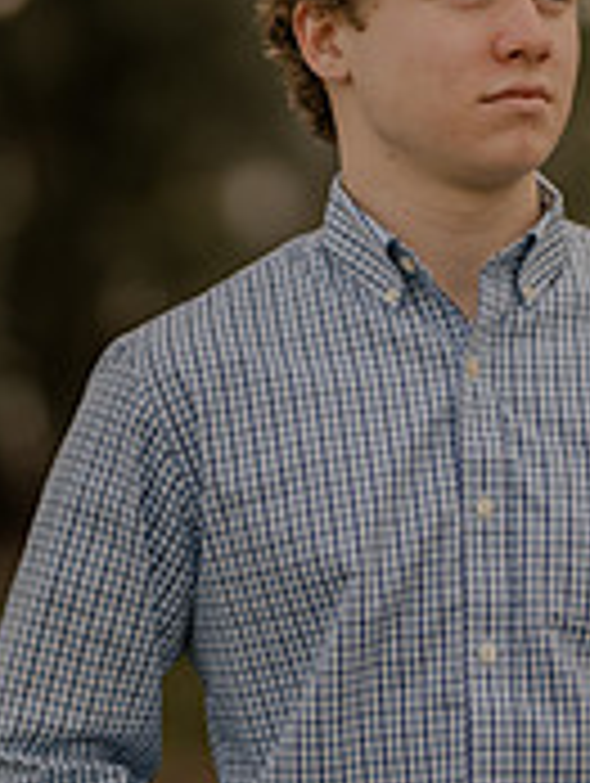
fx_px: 4783
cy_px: 140
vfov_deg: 9.3
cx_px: 441
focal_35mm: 211
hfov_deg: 7.1
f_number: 1.4
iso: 100
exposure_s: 1/800
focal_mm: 85
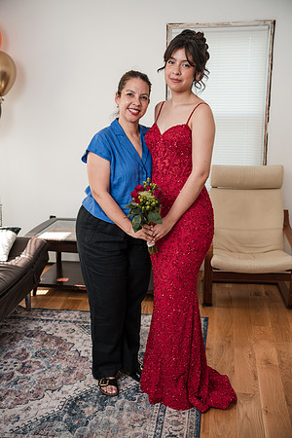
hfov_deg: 31.9
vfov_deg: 46.4
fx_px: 511
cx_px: 146
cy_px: 219
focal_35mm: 42
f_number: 3.2
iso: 1000
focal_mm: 42
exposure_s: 1/250
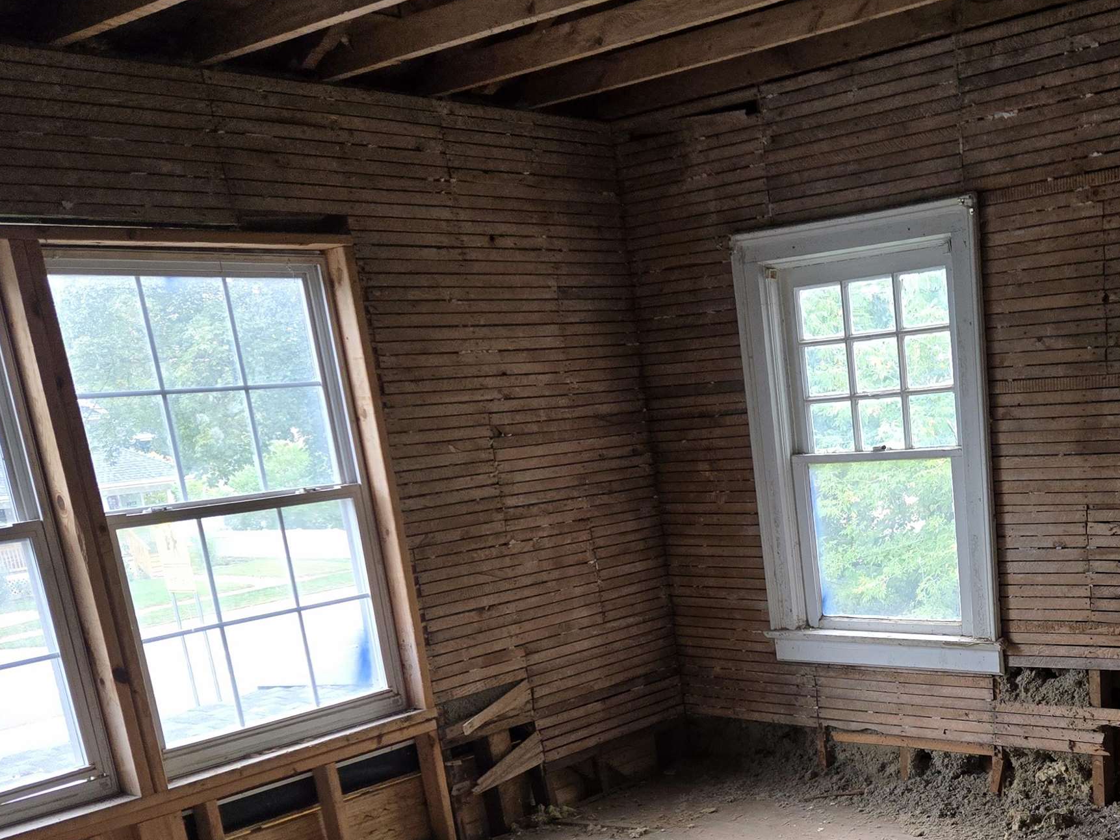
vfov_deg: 33.5
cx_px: 858
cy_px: 740
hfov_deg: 44.1
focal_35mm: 41
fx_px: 1326
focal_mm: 5.4
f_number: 1.8
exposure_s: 1/120
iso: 200
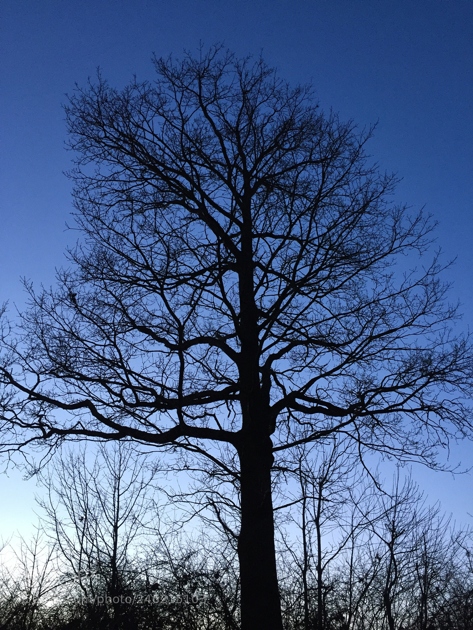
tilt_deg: +38.4
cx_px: 236
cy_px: 315
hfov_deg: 48.2
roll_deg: -2.0
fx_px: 528
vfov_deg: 61.7
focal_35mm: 29
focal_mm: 4.15
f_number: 2.2
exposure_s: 1/33
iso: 50
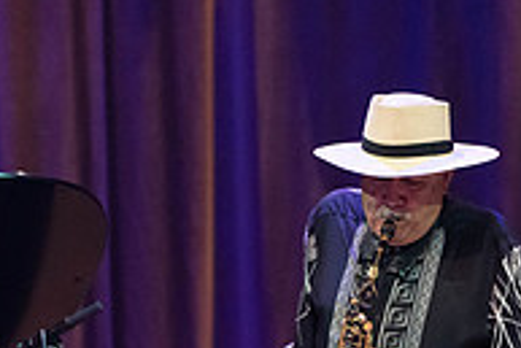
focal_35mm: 1166
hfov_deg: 1.8
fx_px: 16887
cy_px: 446
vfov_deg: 1.2
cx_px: 448
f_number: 5.6
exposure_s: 1/250
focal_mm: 388
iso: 3200
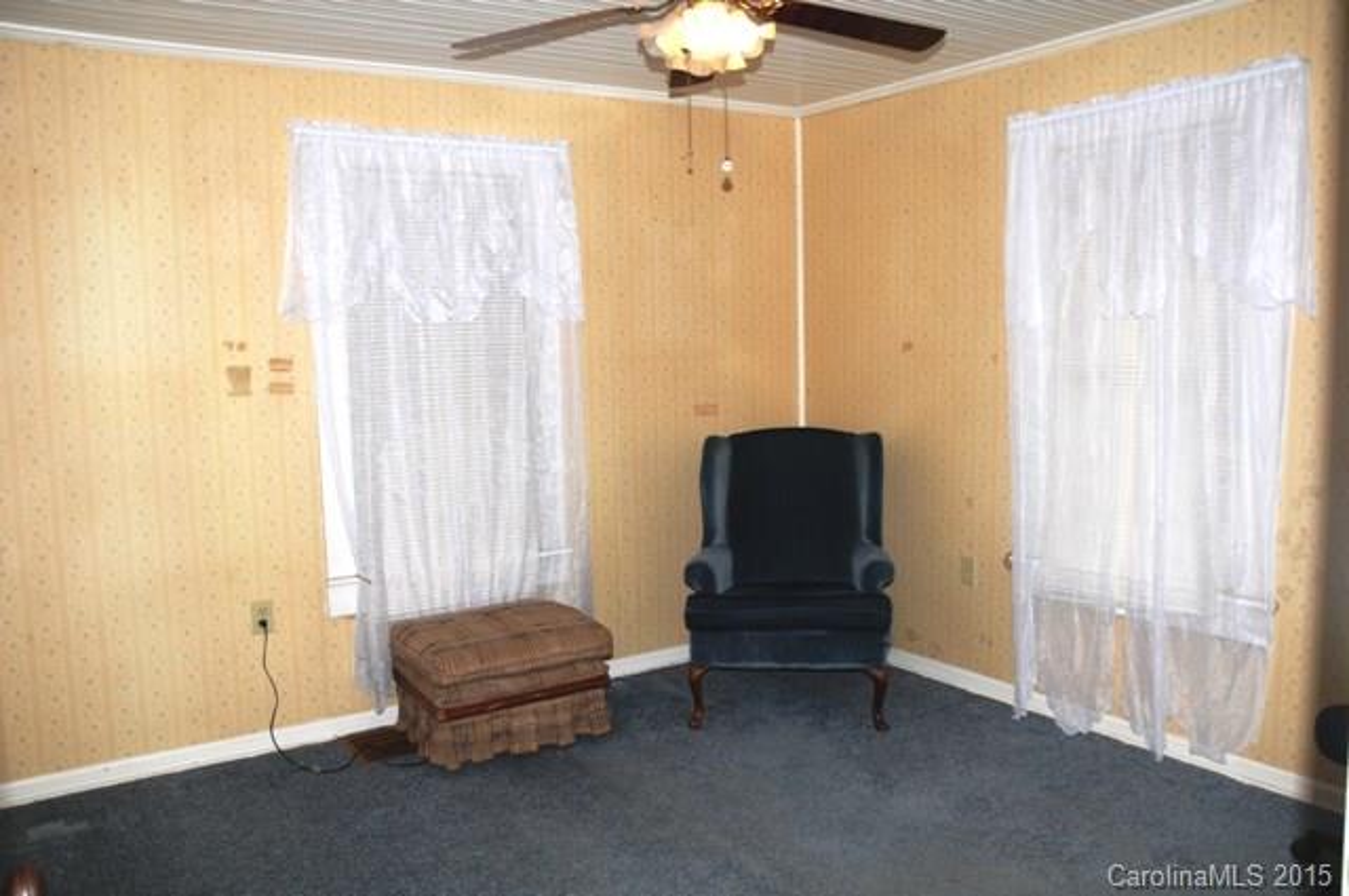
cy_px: 448
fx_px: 1010
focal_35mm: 27
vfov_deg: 47.8
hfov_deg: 67.4
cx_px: 674
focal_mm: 18
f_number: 5
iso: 200
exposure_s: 1/125
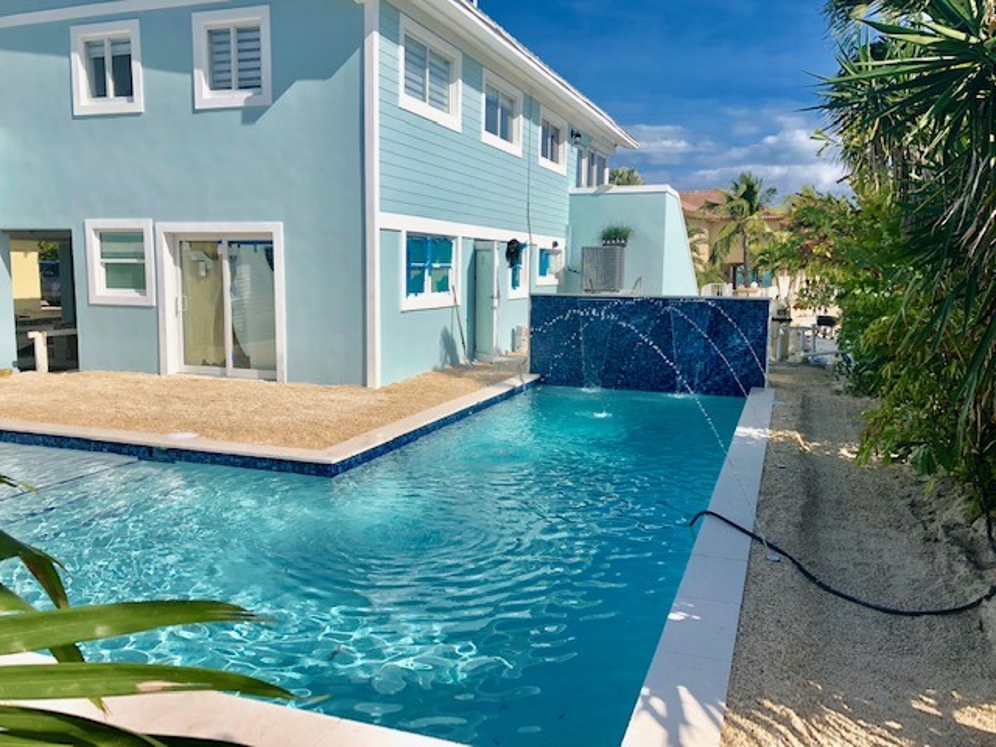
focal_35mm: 28
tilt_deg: -6.3
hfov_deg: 63.4
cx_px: 498
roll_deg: -0.1
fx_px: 806
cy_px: 374
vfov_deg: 49.7
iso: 20
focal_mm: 4
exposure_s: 1/1080
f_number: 1.8
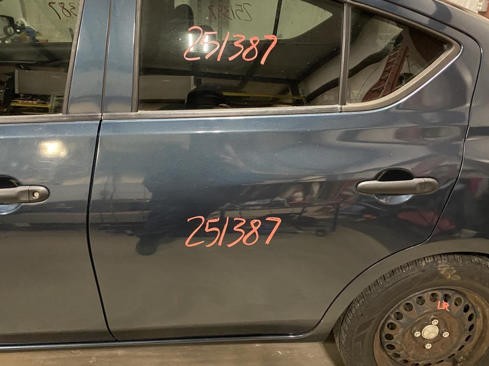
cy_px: 149
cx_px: 245
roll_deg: -2.8
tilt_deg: -20.6
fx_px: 438
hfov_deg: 58.4
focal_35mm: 31
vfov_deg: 45.2
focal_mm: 4.25
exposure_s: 1/30
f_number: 1.8
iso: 800
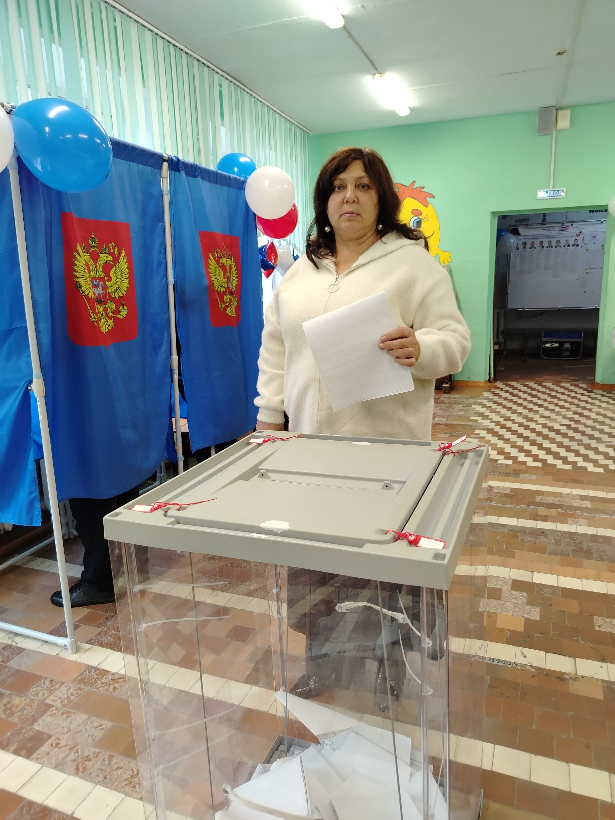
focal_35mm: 24
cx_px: 308
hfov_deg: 56.8
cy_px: 410
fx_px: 569
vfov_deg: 71.6
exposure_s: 1/33.3
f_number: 1.75
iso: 672
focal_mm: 5.25
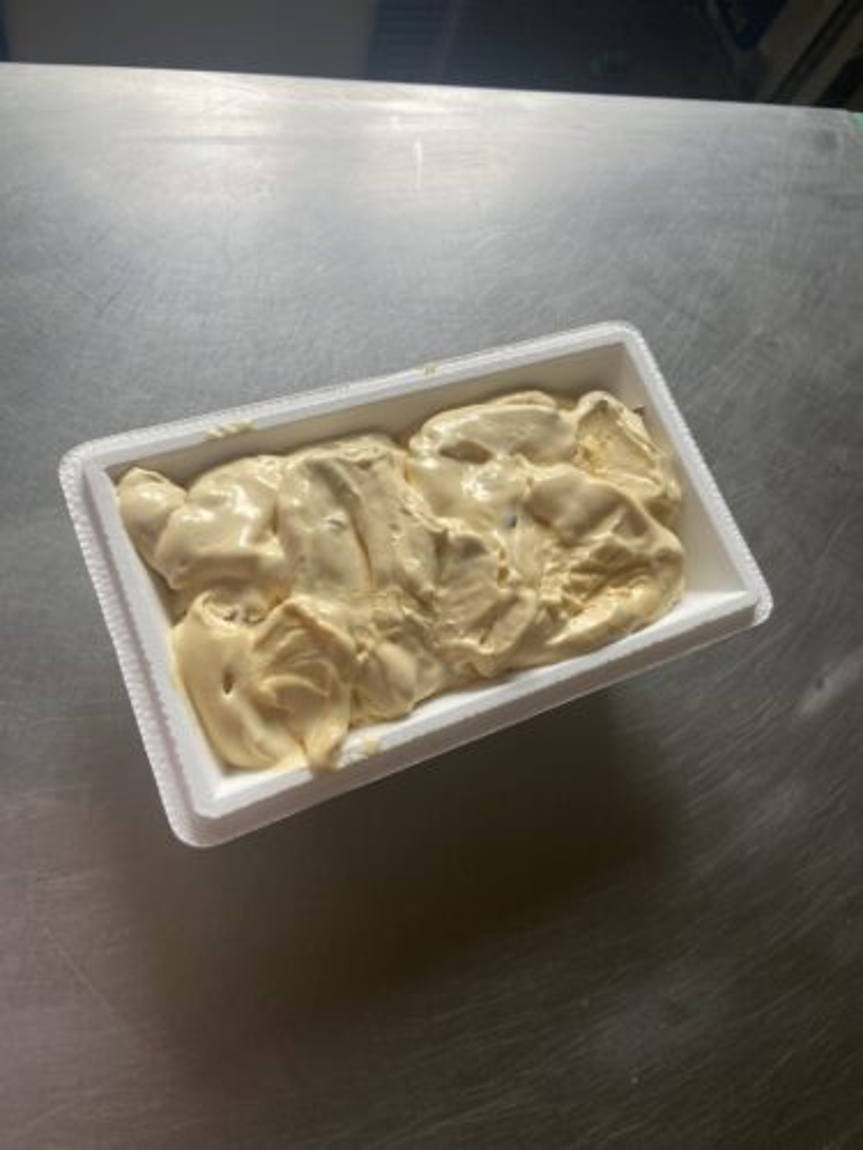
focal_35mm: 26
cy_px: 575
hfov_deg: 53.1
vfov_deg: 67.3
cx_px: 432
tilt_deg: -65.6
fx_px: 864
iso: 80
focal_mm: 4.25
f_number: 1.8
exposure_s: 1/122
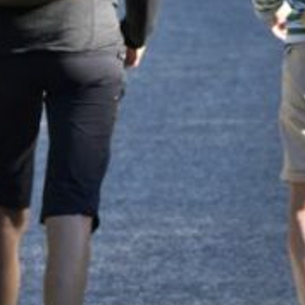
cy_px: 55
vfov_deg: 3.7
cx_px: 81
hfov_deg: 3.7
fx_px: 4725
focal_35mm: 474
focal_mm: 70
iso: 200
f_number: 5.6
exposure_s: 1/250
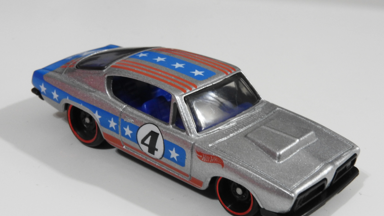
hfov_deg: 29.7
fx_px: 723
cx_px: 192
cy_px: 136
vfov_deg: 17.0
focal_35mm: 71
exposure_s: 1/8
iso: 640
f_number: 7.6
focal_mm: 11.6
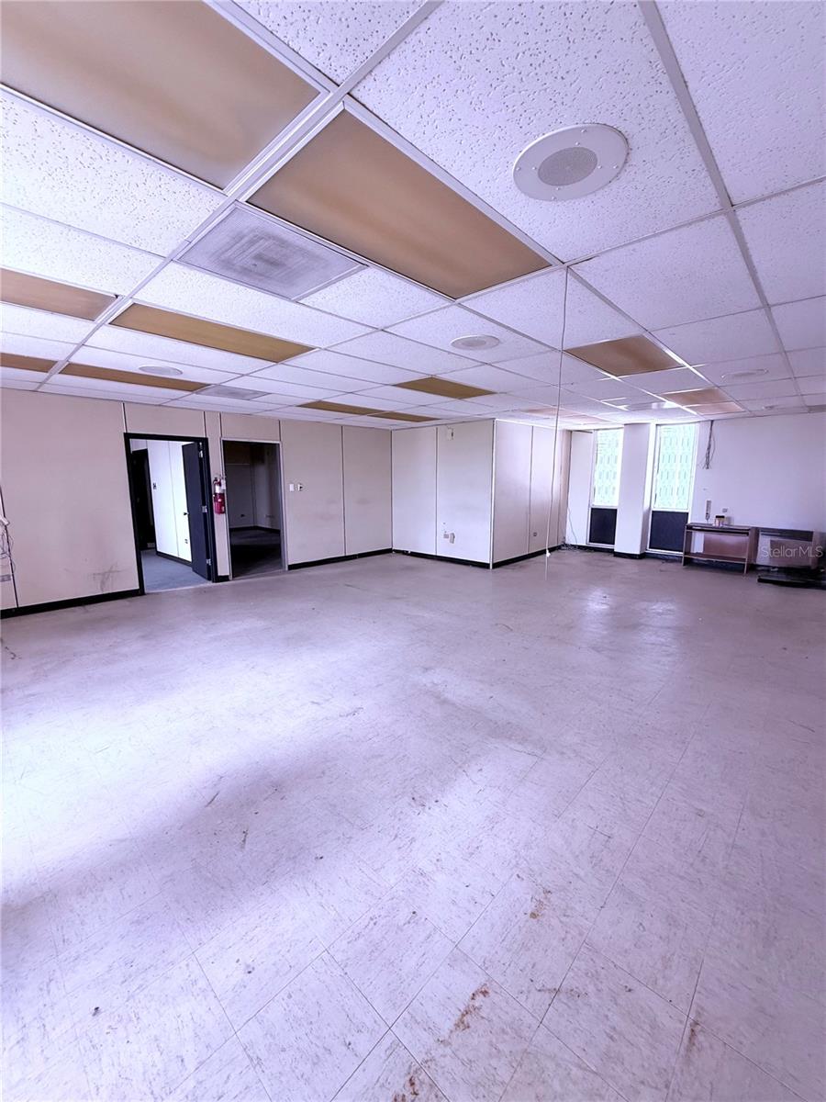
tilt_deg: -8.0
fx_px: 445
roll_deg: +0.5
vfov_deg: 102.1
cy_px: 551
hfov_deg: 85.7
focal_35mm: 14
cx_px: 413
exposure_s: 1/99
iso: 200
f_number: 2.2
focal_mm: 2.22
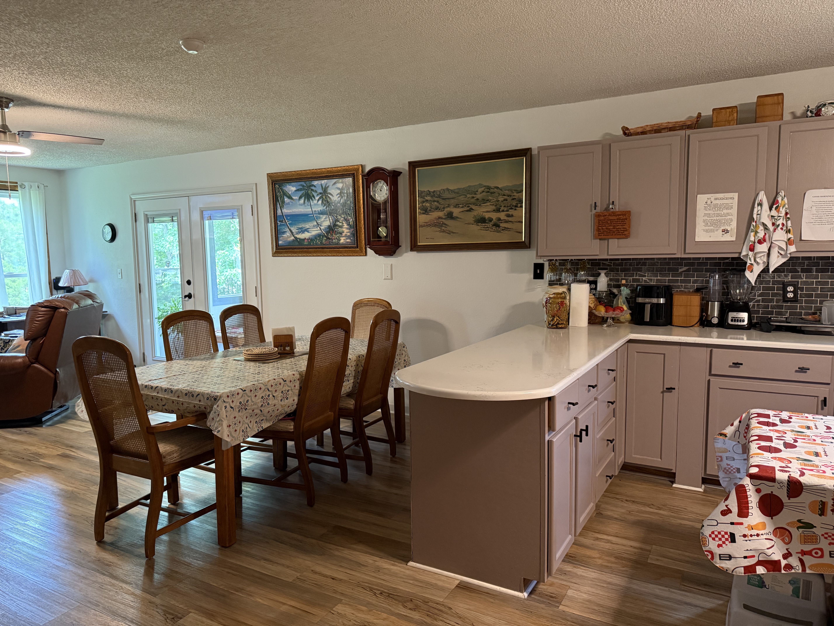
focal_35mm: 24
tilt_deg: -5.3
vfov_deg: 56.8
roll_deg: +0.2
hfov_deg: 71.6
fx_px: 578
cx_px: 417
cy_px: 313
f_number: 1.78
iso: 500
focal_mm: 6.76
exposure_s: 1/60
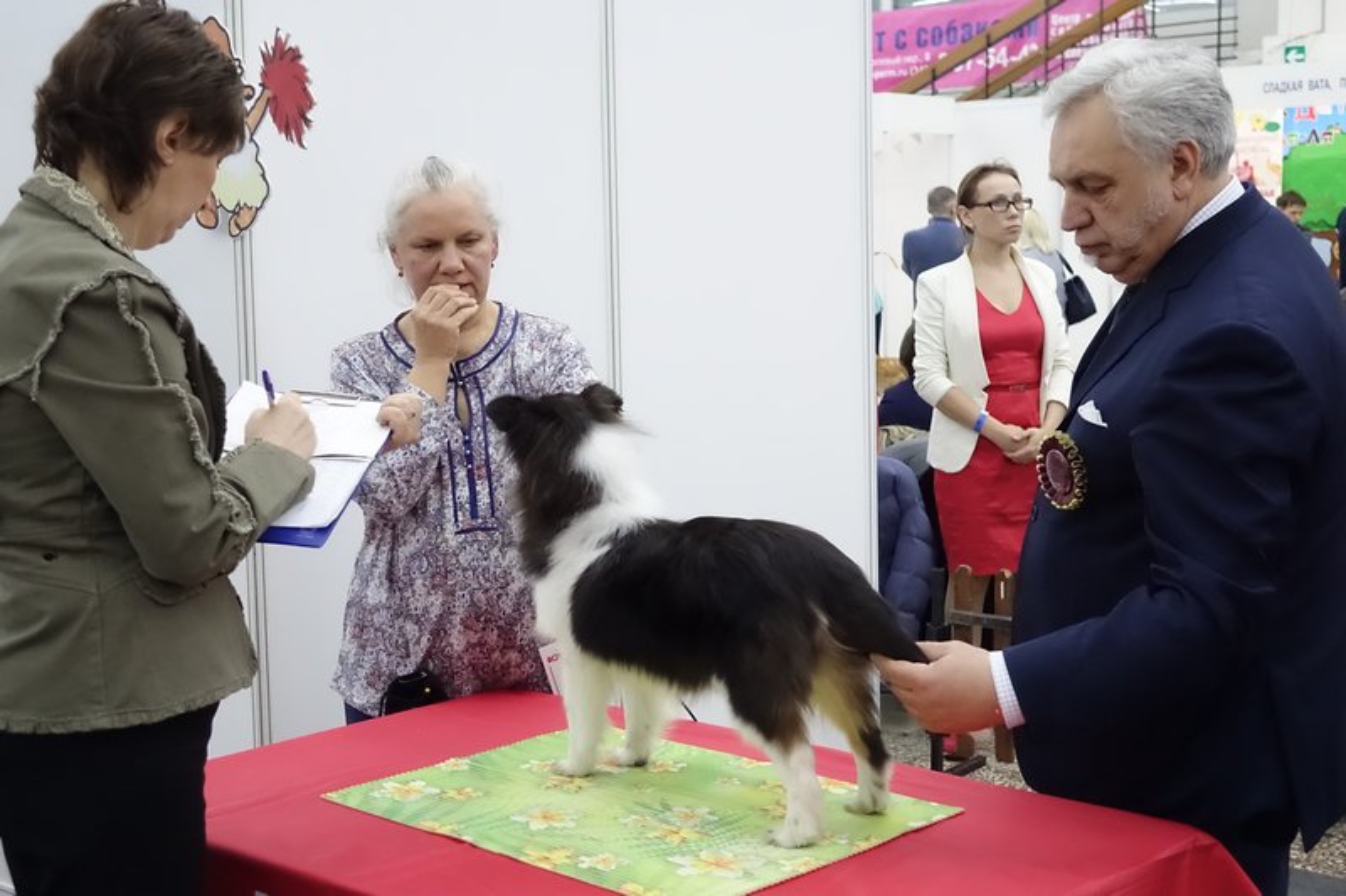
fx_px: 1832
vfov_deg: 27.5
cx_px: 673
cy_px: 448
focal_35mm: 49
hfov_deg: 40.4
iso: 5000
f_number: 2.8
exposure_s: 1/250
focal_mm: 17.83
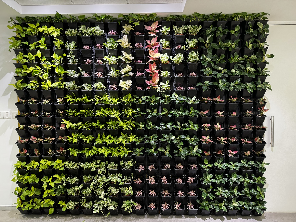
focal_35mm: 24
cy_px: 111
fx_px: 205
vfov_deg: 56.8
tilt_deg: -1.5
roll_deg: +0.4
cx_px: 148
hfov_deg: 71.6
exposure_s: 1/50
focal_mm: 6.86
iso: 320
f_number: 1.78
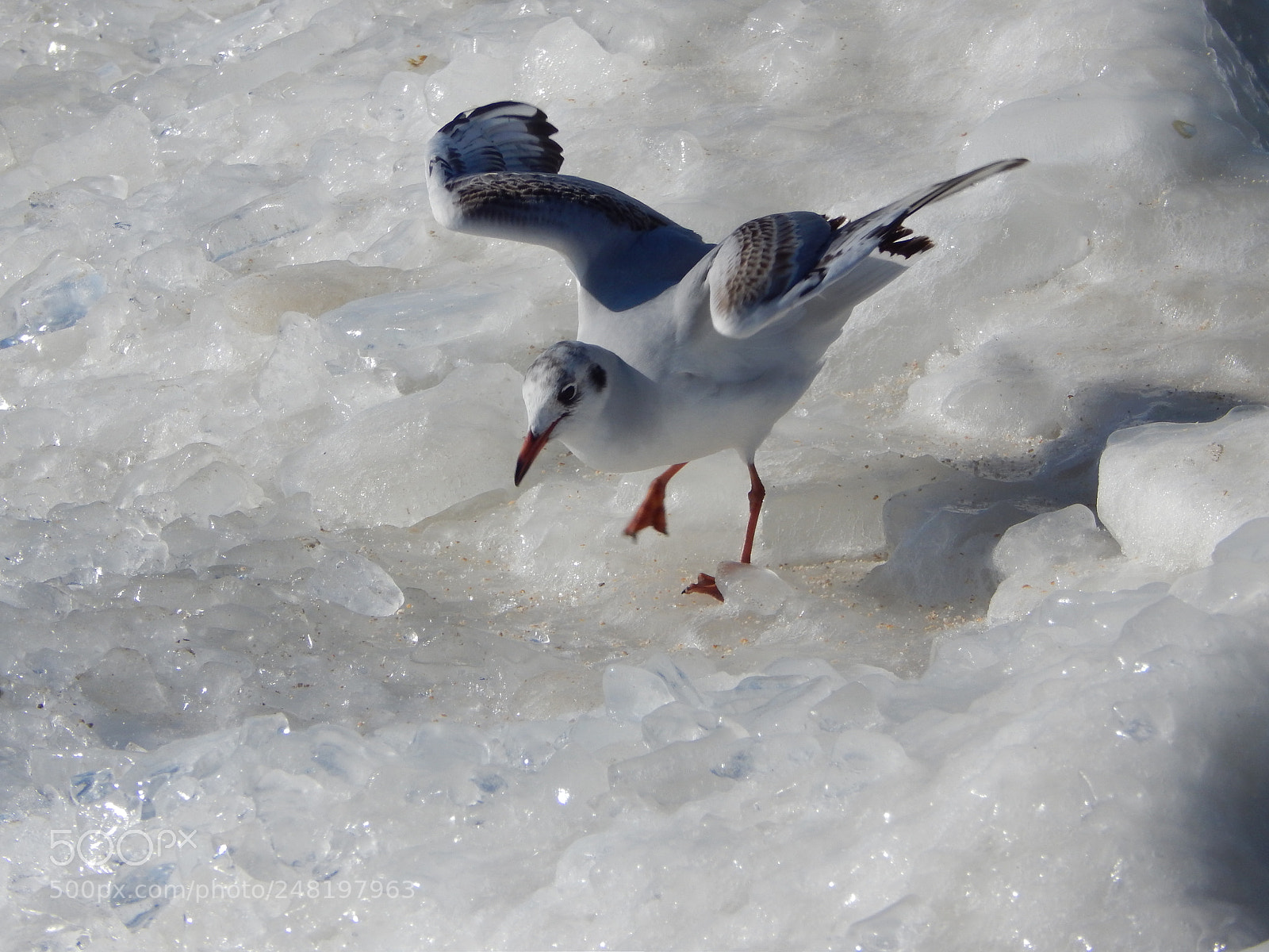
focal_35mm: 282
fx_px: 10338
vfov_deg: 5.3
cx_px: 634
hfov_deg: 7.0
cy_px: 476
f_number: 11.3
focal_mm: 50.1
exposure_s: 1/400
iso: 125
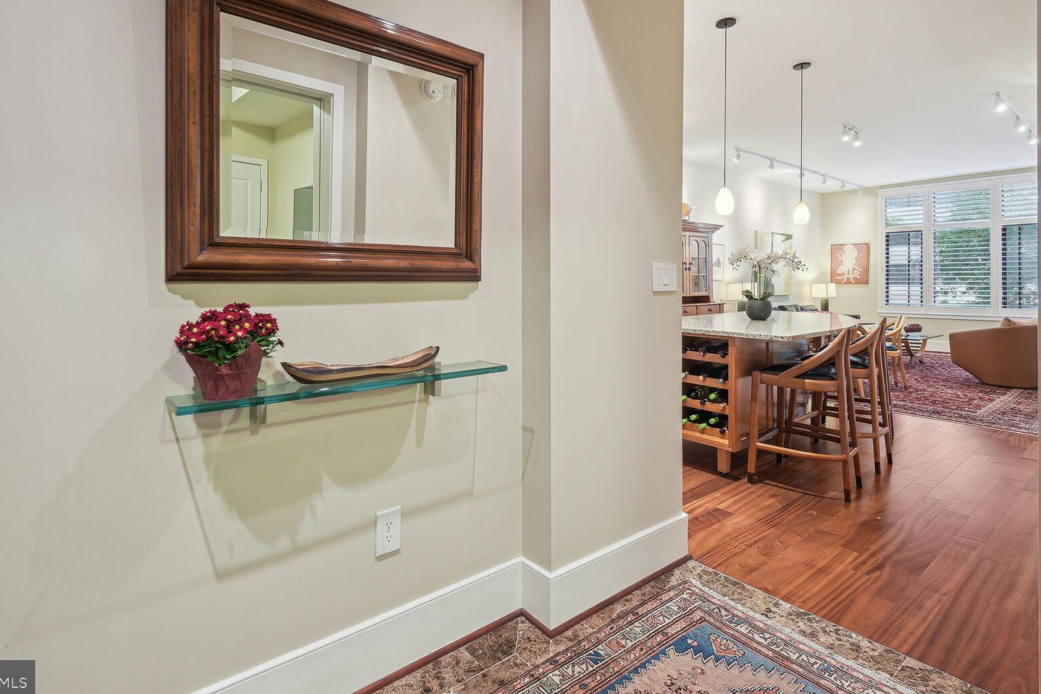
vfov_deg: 67.2
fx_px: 520
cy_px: 311
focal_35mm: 18
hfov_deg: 89.9
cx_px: 494
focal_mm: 16
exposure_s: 1/2.5
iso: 400
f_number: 8
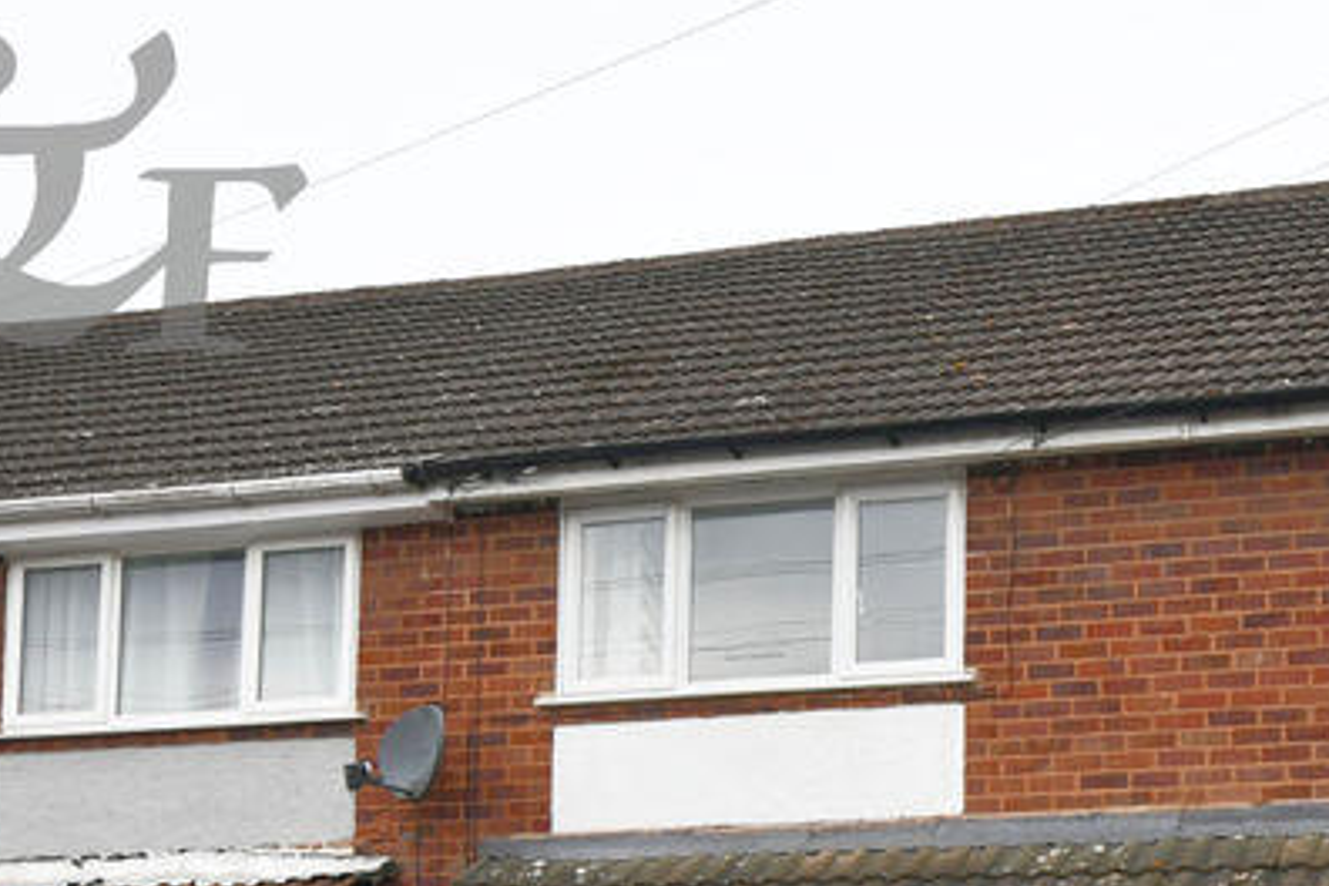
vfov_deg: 20.4
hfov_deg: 30.9
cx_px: 1208
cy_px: 1079
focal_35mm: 62
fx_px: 2289
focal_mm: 16
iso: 200
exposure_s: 1/250
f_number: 8
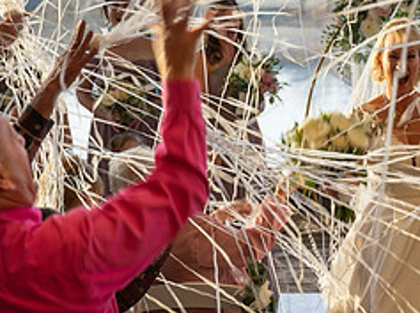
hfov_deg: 18.2
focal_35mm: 104
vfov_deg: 14.2
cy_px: 198
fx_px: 1260
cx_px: 464
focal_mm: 42.1
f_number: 2.8
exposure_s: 1/100
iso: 250
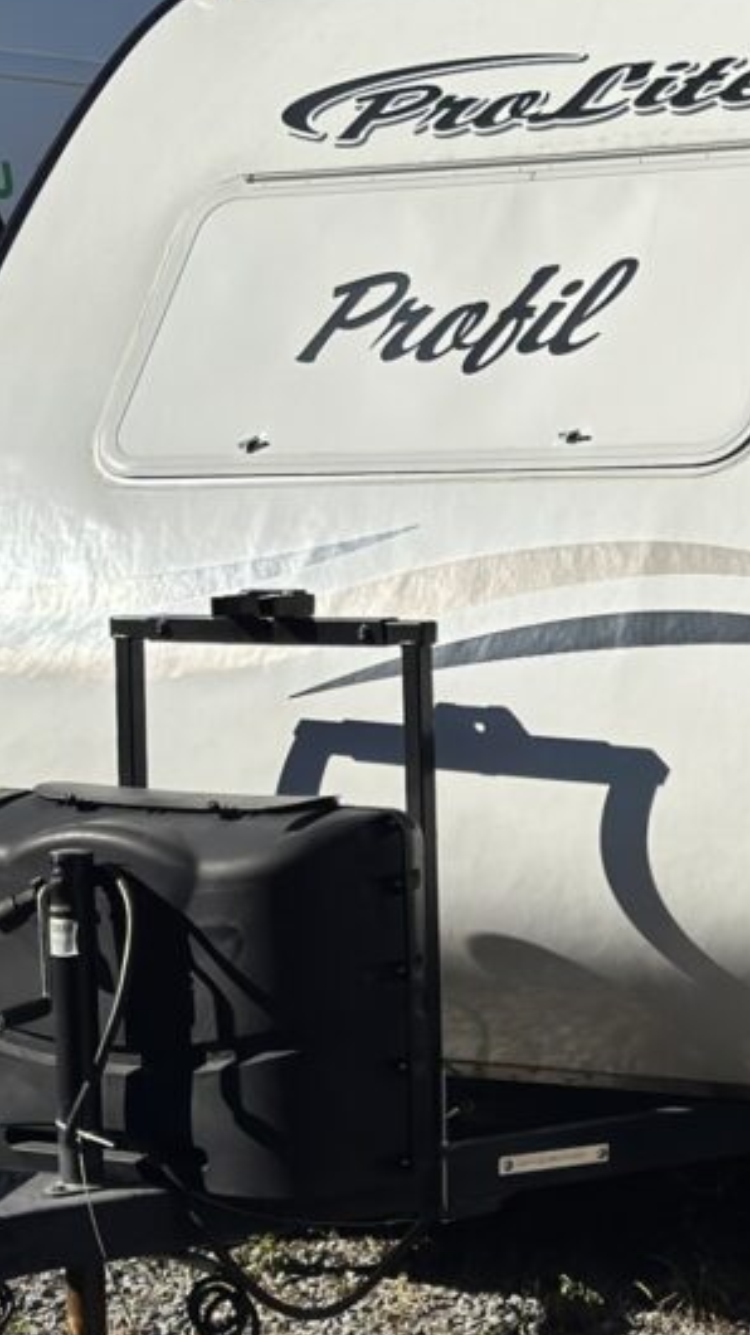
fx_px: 3572
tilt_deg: -1.5
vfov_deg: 21.1
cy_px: 567
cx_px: 838
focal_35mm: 101
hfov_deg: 11.8
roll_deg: +1.2
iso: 100
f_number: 1.78
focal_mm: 6.86
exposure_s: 1/13699
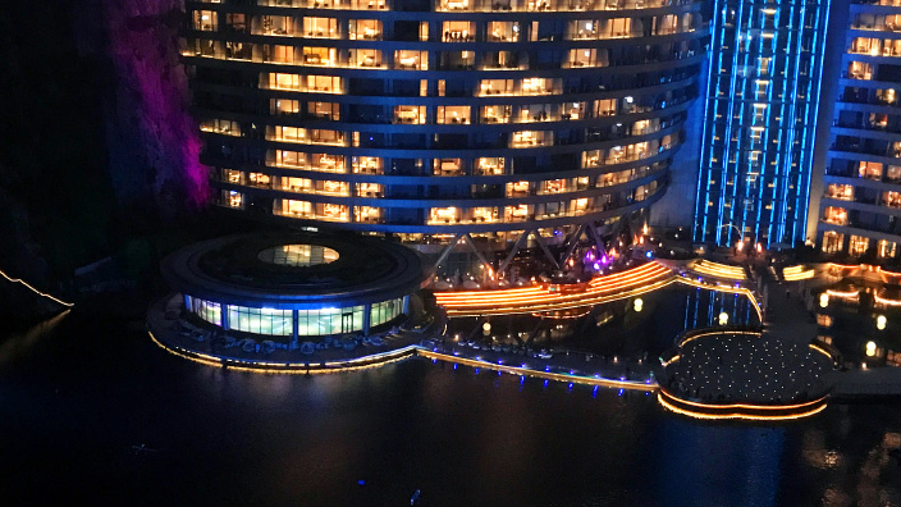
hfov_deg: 39.8
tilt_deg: -17.8
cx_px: 397
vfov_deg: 23.0
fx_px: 1242
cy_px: 329
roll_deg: -1.0
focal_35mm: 52
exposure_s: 1/4
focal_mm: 3.99
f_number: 1.8
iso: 160
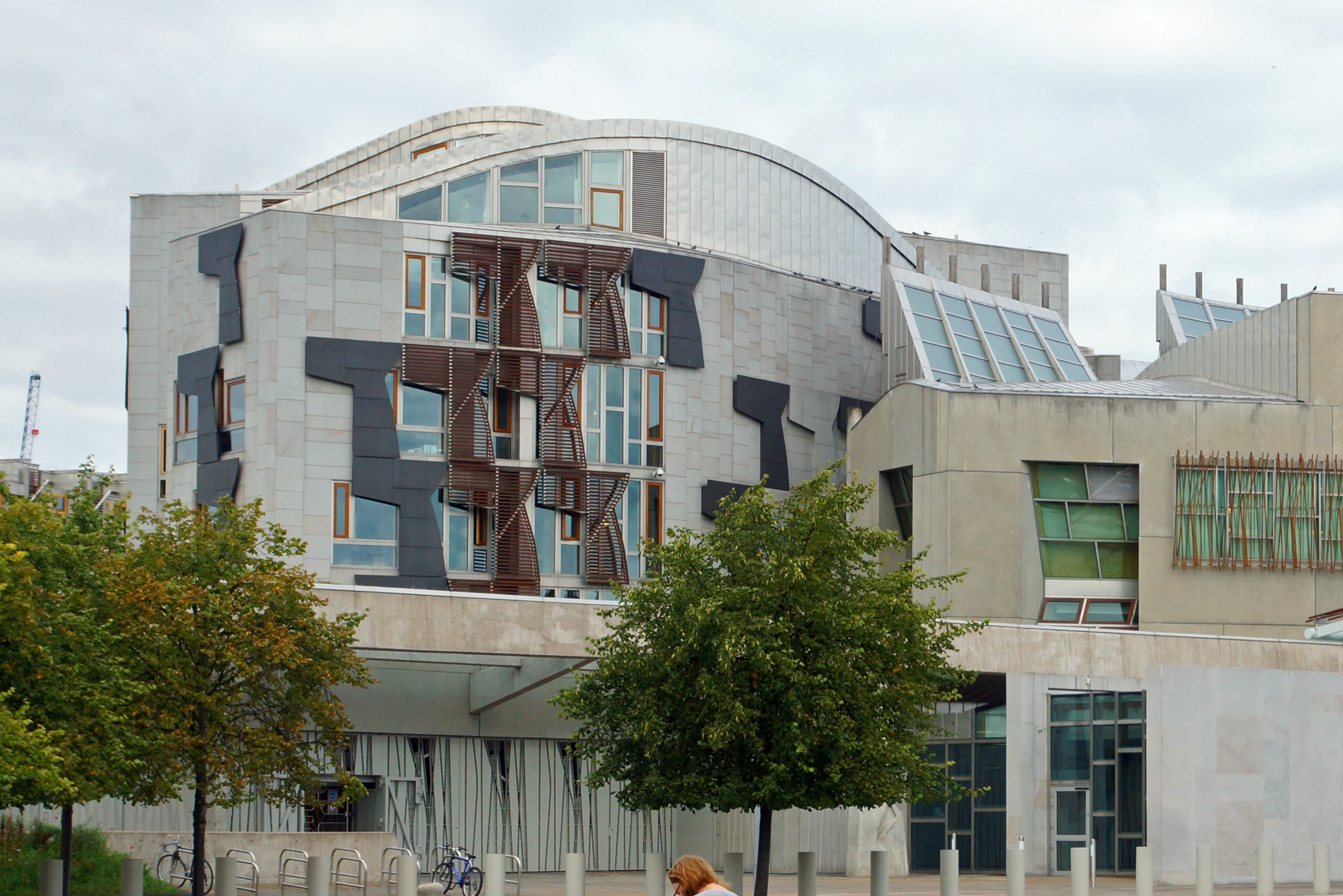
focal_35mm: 85
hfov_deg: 23.4
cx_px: 1133
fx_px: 3171
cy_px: 651
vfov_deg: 16.0
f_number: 7.1
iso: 100
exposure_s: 1/200
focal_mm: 30
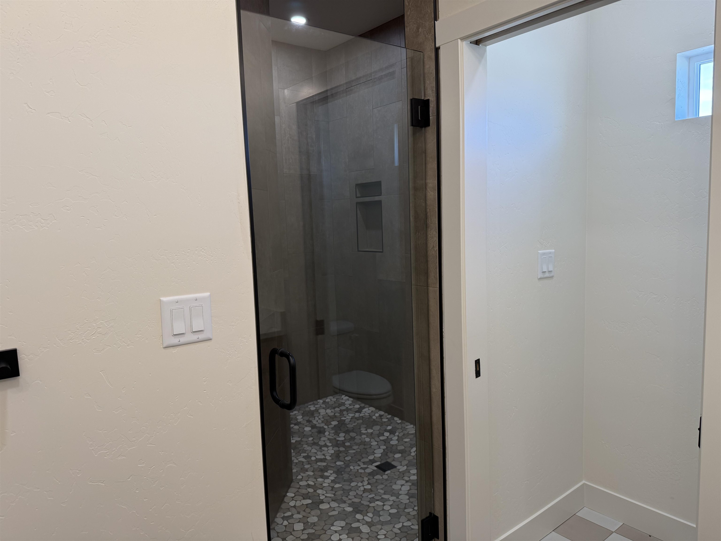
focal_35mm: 24
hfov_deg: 71.6
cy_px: 270
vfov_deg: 56.8
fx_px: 500
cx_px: 360
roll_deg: +2.7
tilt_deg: -5.0
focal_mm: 6.76
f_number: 1.78
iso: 80
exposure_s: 1/120
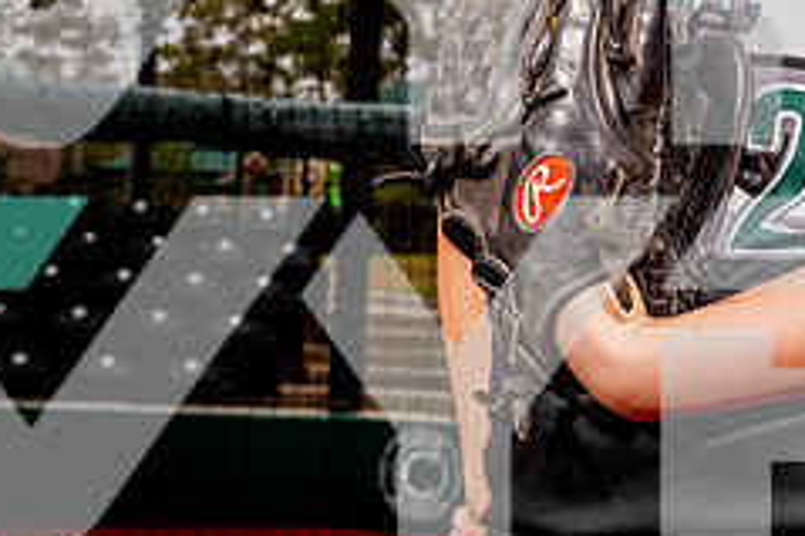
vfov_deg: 13.8
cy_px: -32
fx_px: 2167
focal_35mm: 97
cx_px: 606
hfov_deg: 20.9
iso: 100
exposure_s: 1/125
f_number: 8
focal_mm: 40
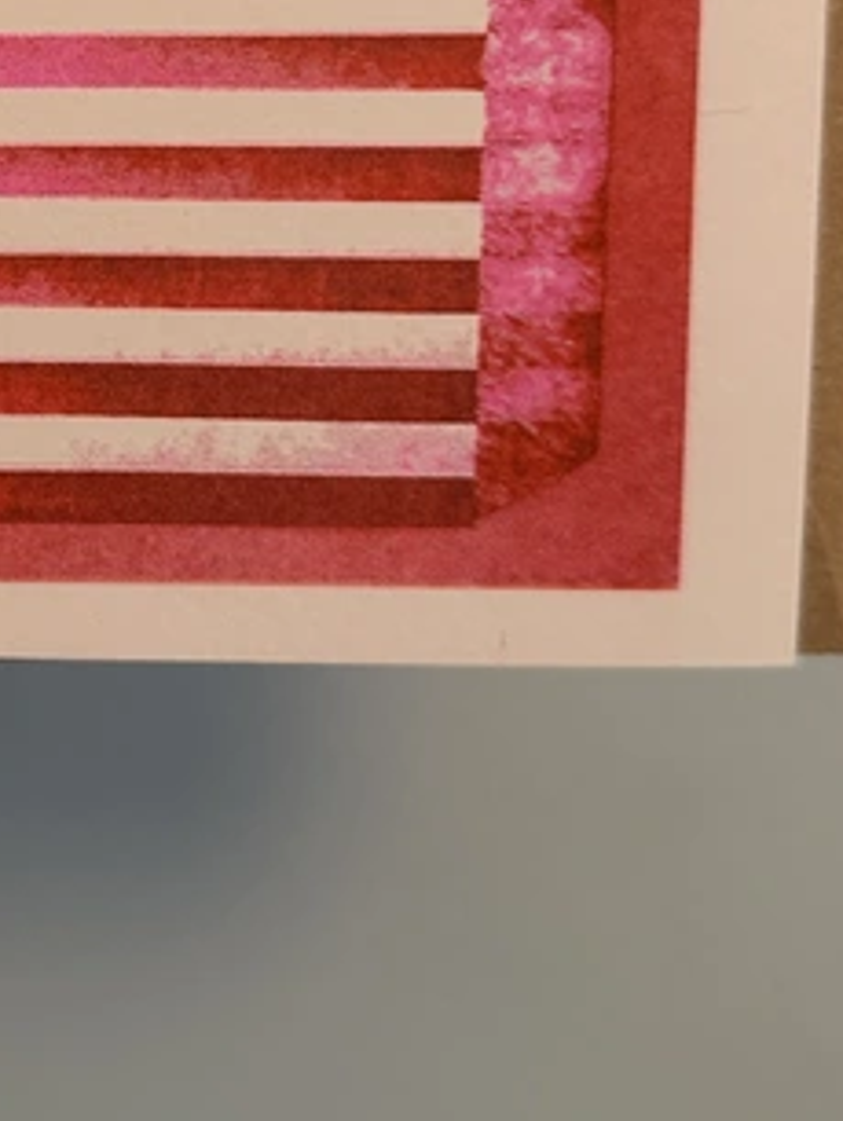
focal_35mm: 69
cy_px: 114
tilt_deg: -13.4
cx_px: -95
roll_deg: +0.4
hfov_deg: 20.3
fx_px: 2237
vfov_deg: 27.2
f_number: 1.78
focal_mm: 6.76
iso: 250
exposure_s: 1/50
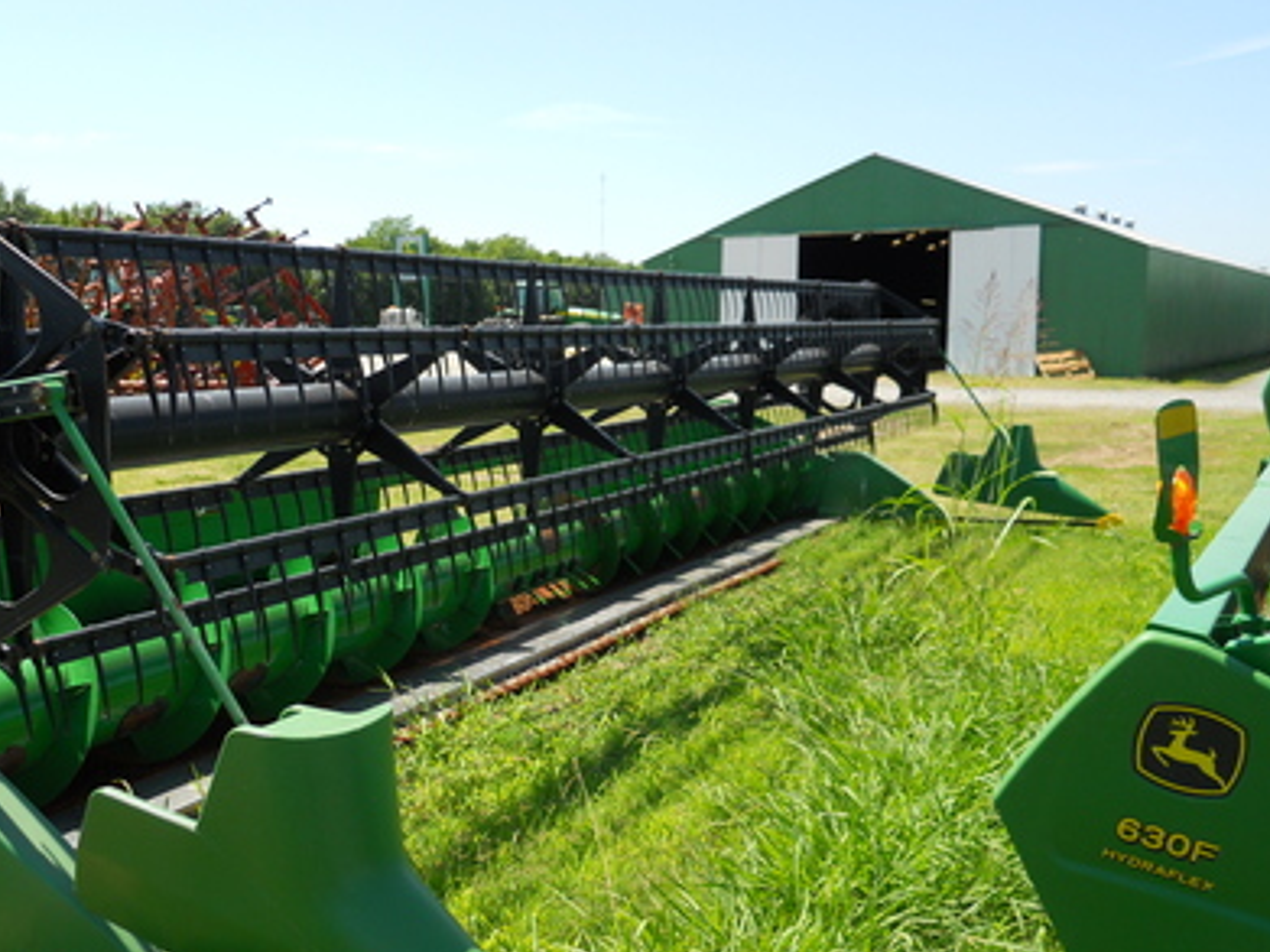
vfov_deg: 36.8
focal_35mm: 39
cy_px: 520
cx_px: 403
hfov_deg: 47.0
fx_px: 1430
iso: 80
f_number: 2.7
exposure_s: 1/640
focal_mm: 5
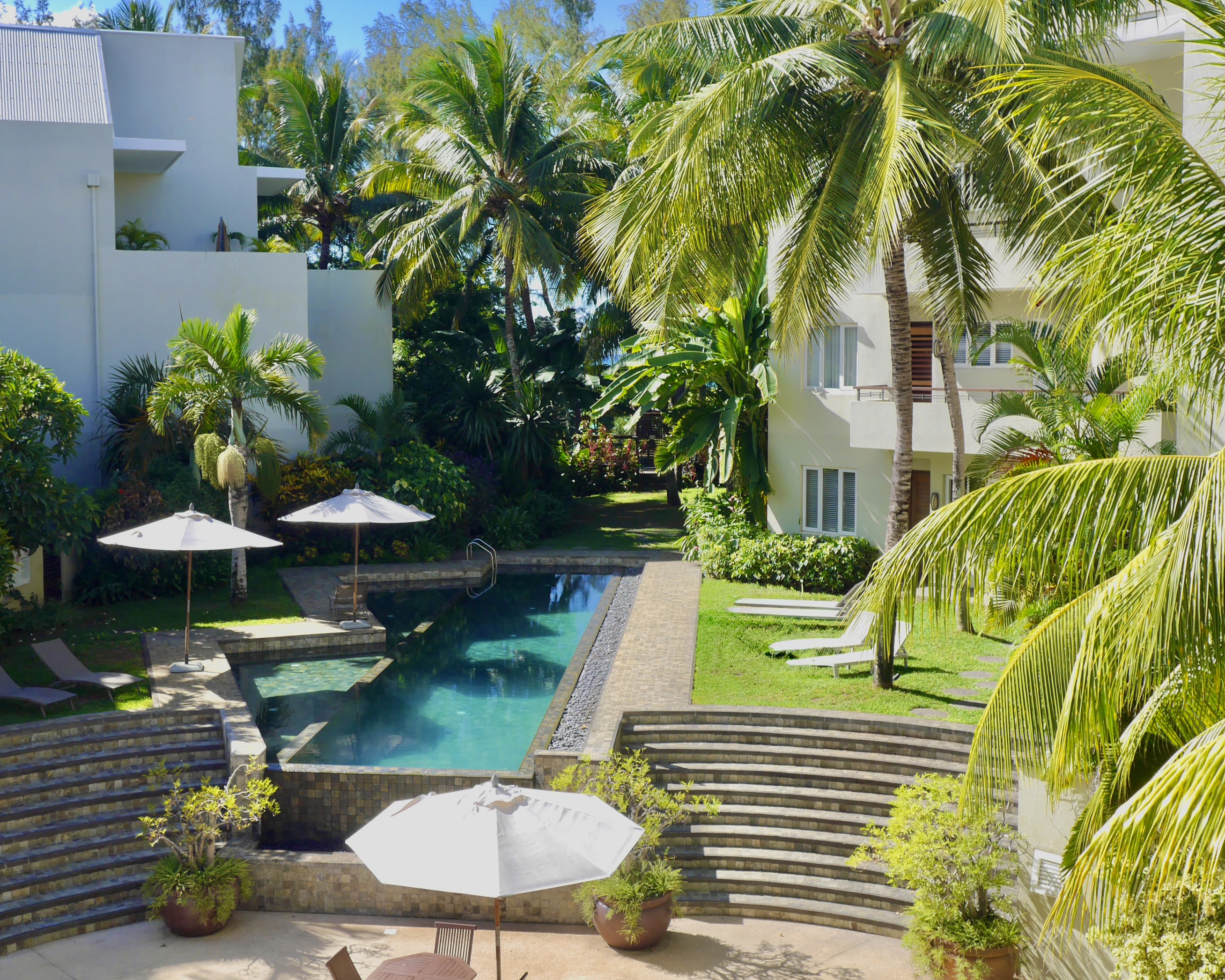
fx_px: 1487
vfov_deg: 36.5
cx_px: 533
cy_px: 445
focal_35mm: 41
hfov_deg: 44.7
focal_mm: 17
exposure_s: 1/200
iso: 160
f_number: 8
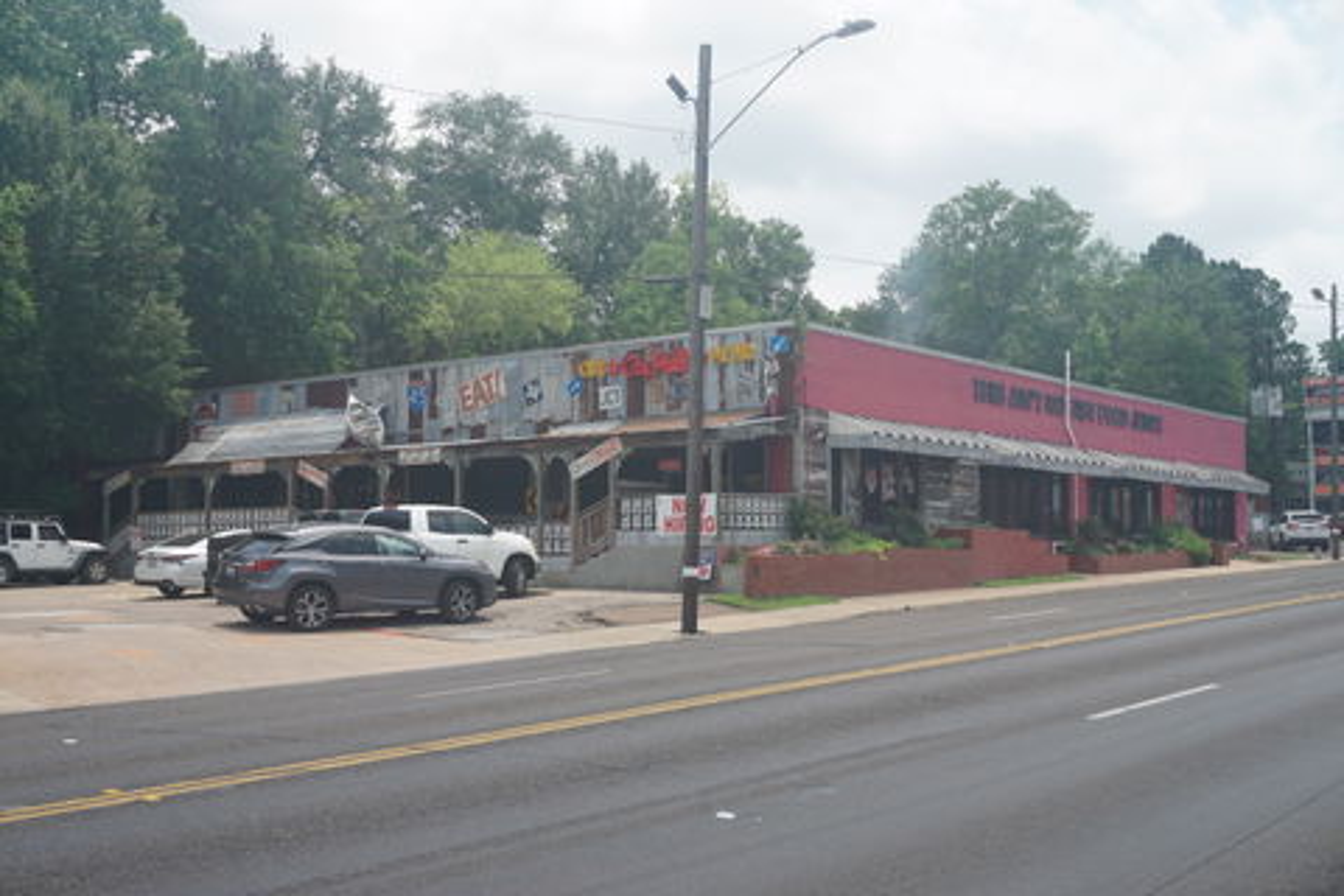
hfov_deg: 47.9
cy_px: 448
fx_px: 1512
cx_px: 672
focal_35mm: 40
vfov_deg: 33.0
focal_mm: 27
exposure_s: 1/160
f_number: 9
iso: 100
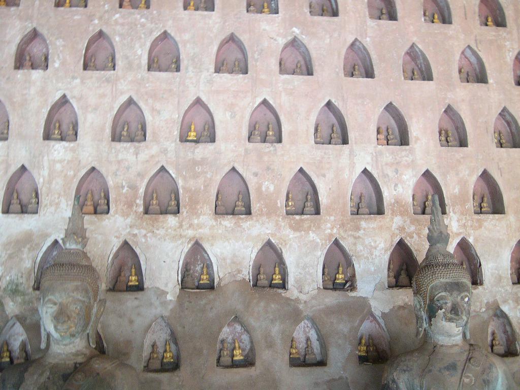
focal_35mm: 38
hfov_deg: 49.0
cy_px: 195
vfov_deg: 37.7
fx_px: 571
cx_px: 260
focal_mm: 8
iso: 400
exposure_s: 1/15
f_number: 2.8
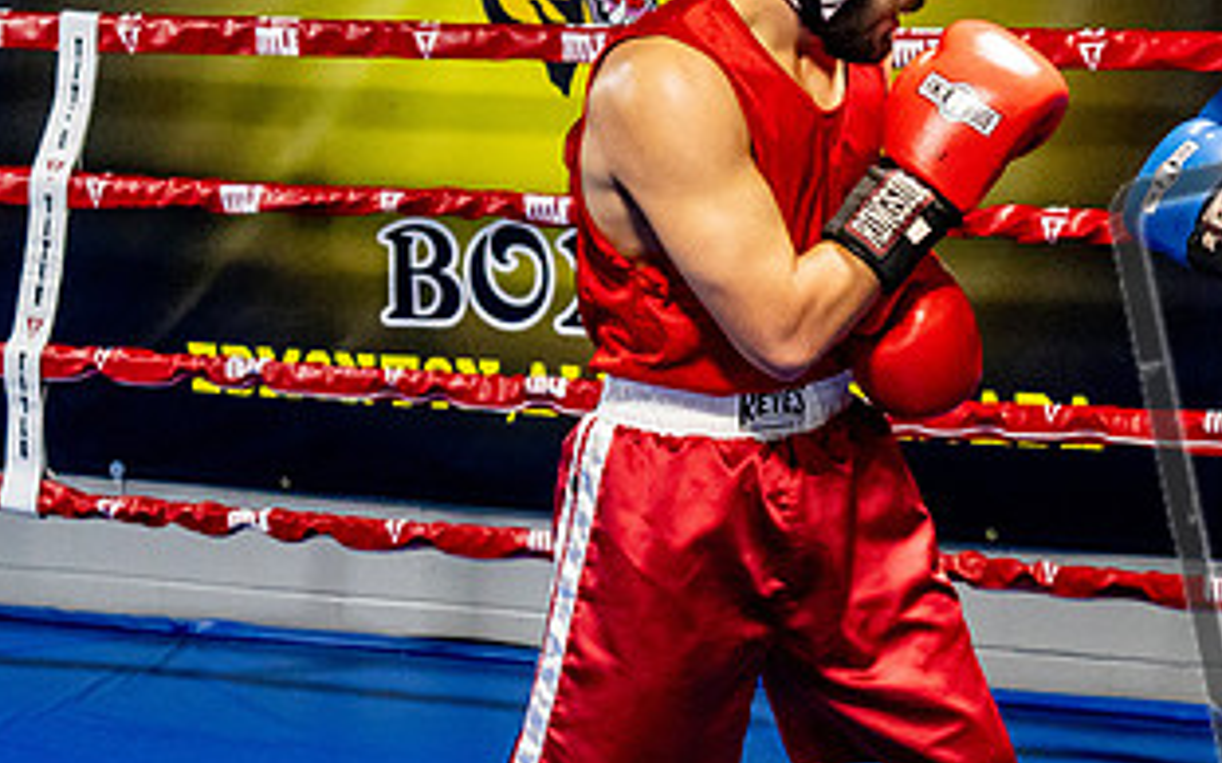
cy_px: 246
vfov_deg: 13.2
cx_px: 1120
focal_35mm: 99
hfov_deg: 20.5
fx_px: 3295
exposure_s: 1/800
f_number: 2.8
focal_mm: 35
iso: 5000
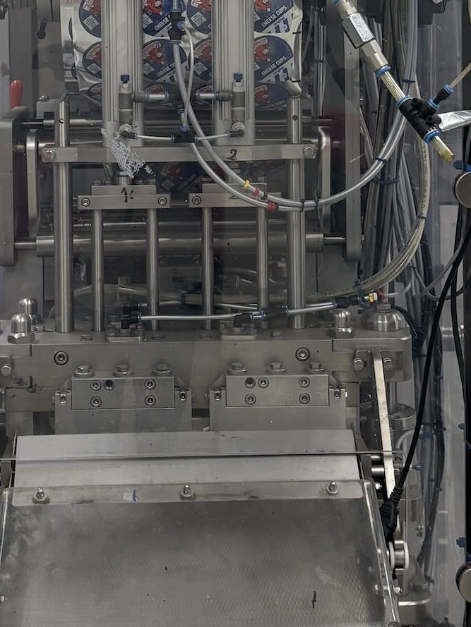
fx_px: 1415
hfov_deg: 18.9
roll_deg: +1.3
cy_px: 66
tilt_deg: -3.4
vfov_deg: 24.3
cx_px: 179
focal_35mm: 78
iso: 80
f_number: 1.6
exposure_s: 1/60
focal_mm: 5.96
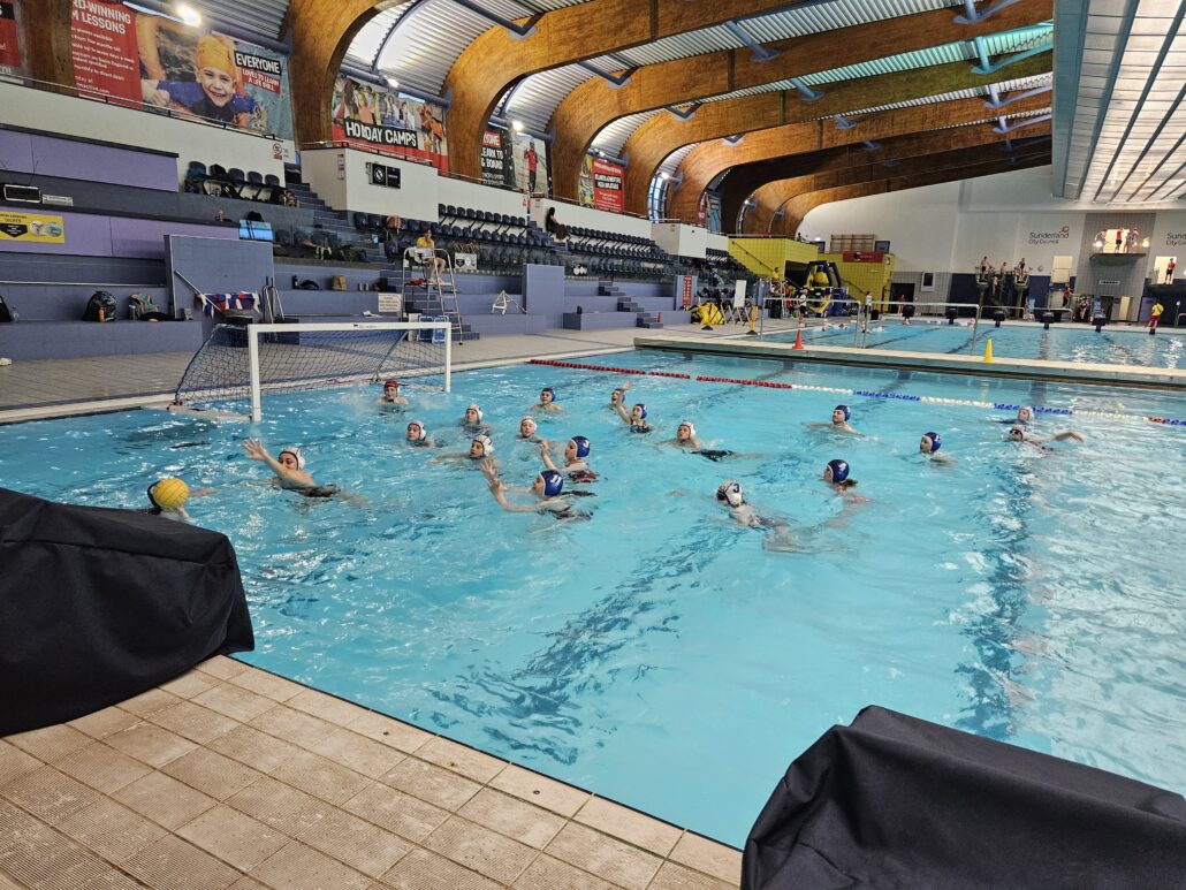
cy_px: 445
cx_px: 593
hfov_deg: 73.9
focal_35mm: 23
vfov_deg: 58.9
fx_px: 788
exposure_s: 1/100
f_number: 1.8
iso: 500
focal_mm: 5.4
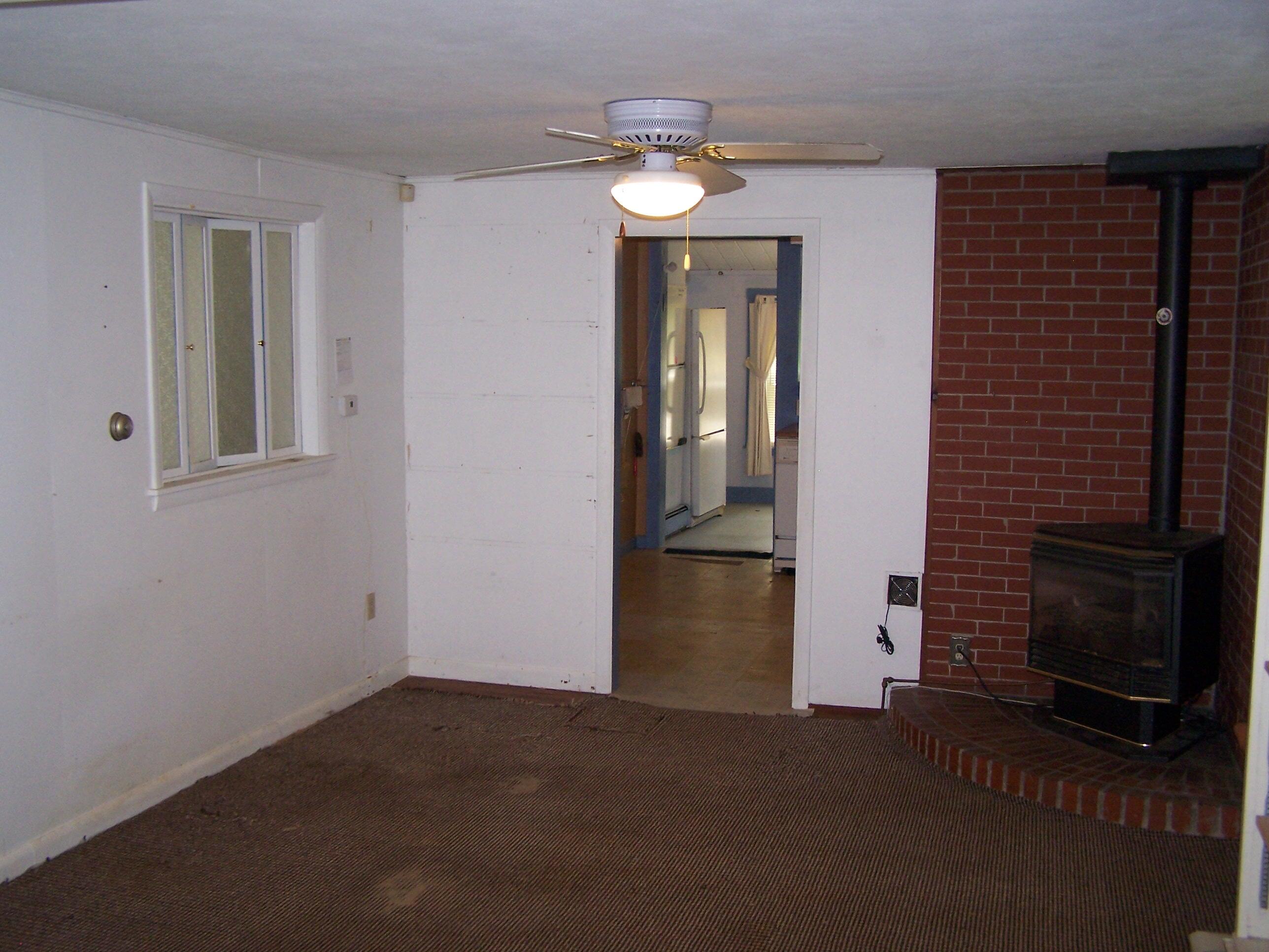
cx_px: 634
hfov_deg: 49.0
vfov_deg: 37.7
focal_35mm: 38
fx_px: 1393
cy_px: 476
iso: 140
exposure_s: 1/60
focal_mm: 6.3
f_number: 2.8
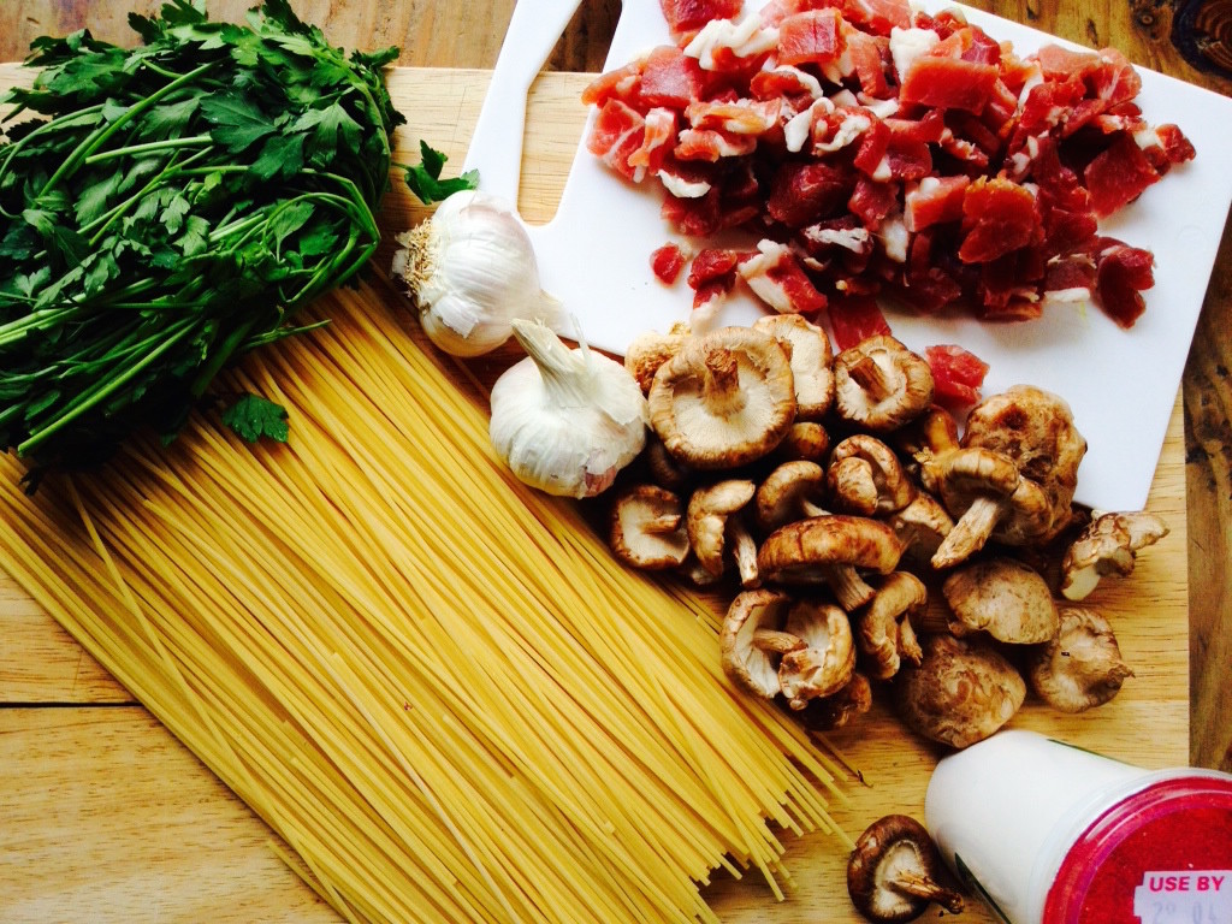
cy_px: 462
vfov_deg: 40.7
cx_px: 616
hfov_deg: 52.6
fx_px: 1246
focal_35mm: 35
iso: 50
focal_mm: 4.28
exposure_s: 1/60
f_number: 2.4
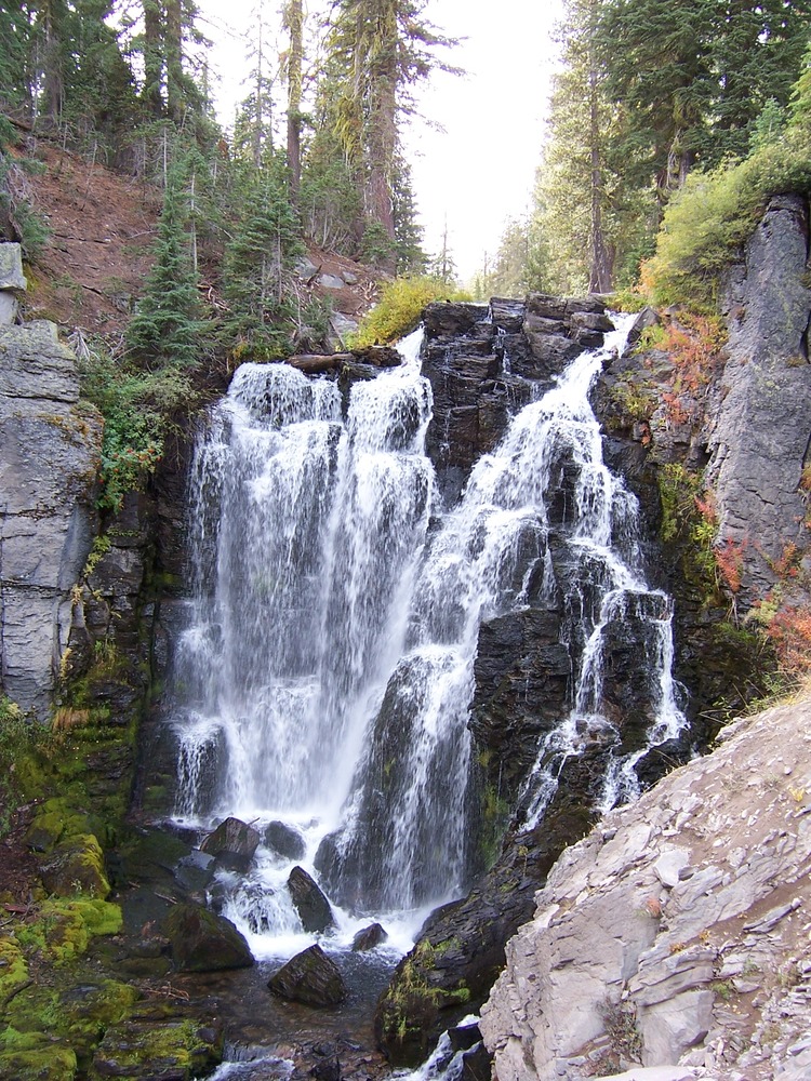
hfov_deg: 42.9
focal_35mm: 33
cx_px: 406
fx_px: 1031
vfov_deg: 55.4
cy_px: 540
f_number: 3.4
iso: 80
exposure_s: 1/60
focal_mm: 5.5
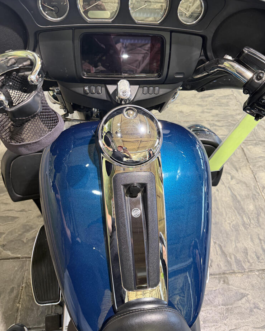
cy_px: 148
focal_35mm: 26
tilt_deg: -49.1
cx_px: 138
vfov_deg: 65.9
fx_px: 255
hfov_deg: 54.9
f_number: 1.78
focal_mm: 6.76
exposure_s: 1/60
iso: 250
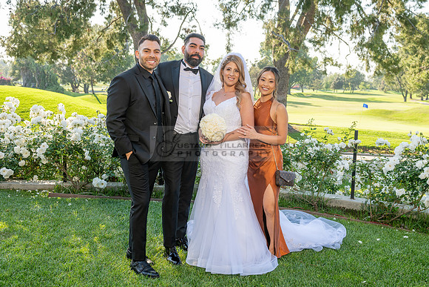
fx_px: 457
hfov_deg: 50.2
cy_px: 146
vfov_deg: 34.8
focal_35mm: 38
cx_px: 235
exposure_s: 1/200
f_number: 5.6
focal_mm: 35
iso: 200
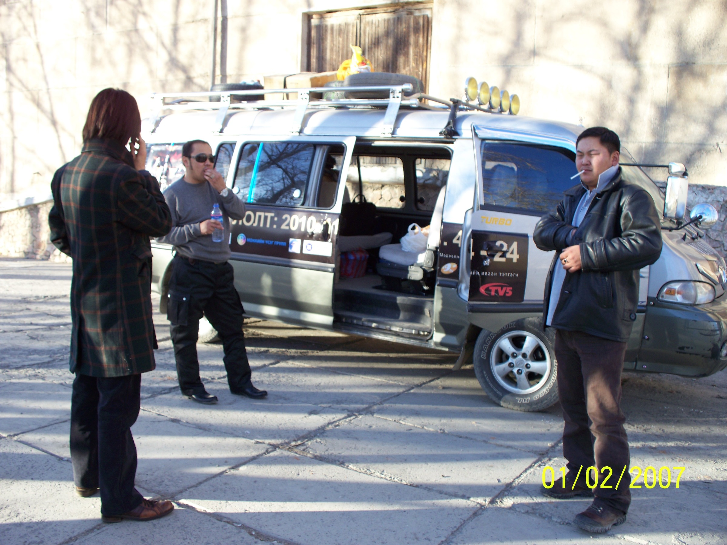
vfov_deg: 39.7
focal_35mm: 36
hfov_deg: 51.4
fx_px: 756
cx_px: 364
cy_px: 272
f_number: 2.8
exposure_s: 1/100
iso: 64
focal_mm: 7.54
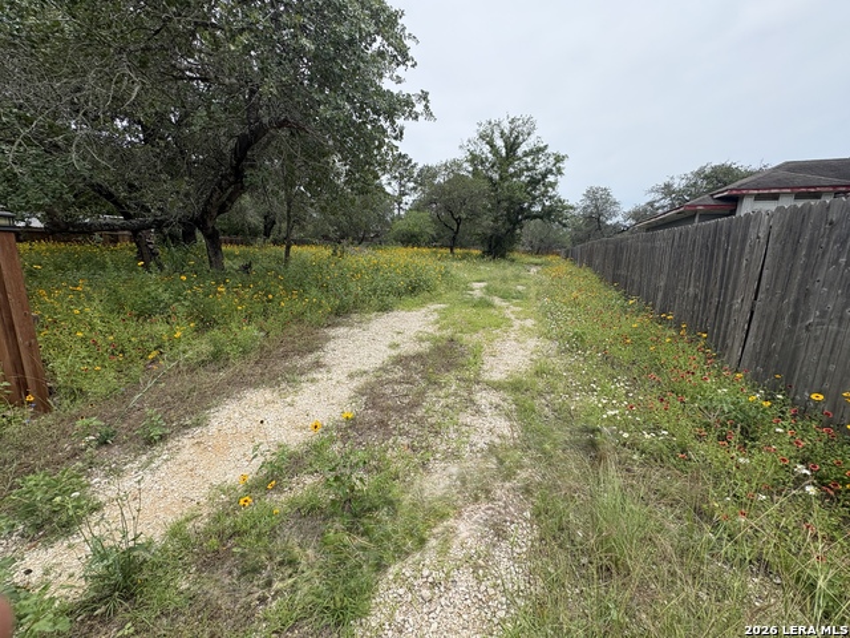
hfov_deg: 102.1
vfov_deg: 85.7
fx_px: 344
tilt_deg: -13.4
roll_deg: -2.6
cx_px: 425
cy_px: 319
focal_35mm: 14
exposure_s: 1/1600
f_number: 2.2
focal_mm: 2.22
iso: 50
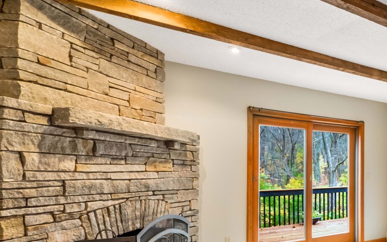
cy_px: 173
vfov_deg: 38.7
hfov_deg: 50.4
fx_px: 338
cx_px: 371
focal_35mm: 32
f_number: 9
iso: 640
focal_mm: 14
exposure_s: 1/1.25
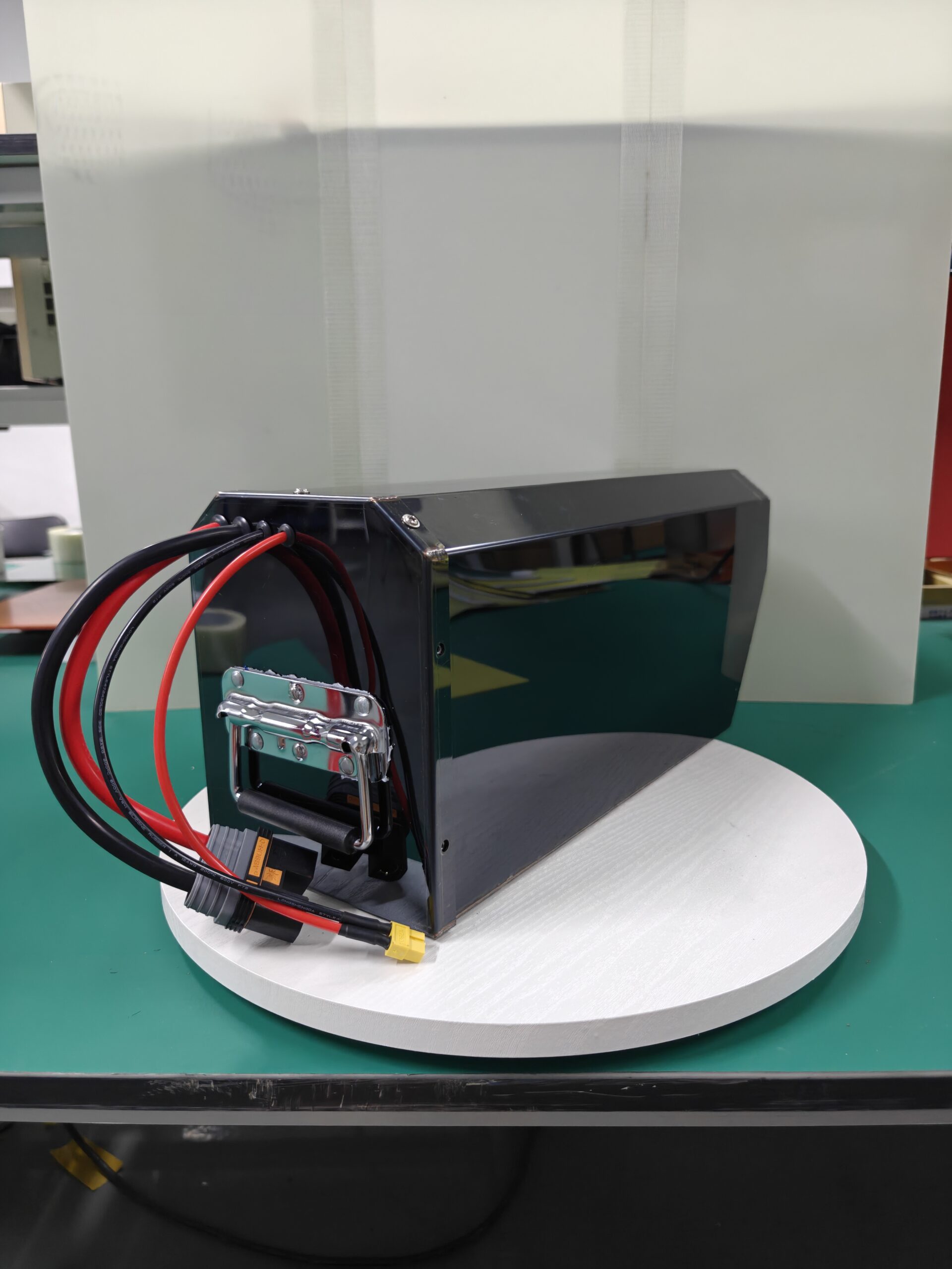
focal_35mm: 23
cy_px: 634
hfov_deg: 58.9
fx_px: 843
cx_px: 476
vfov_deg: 73.9
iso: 1250
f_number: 1.6
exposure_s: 1/64
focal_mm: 6.06
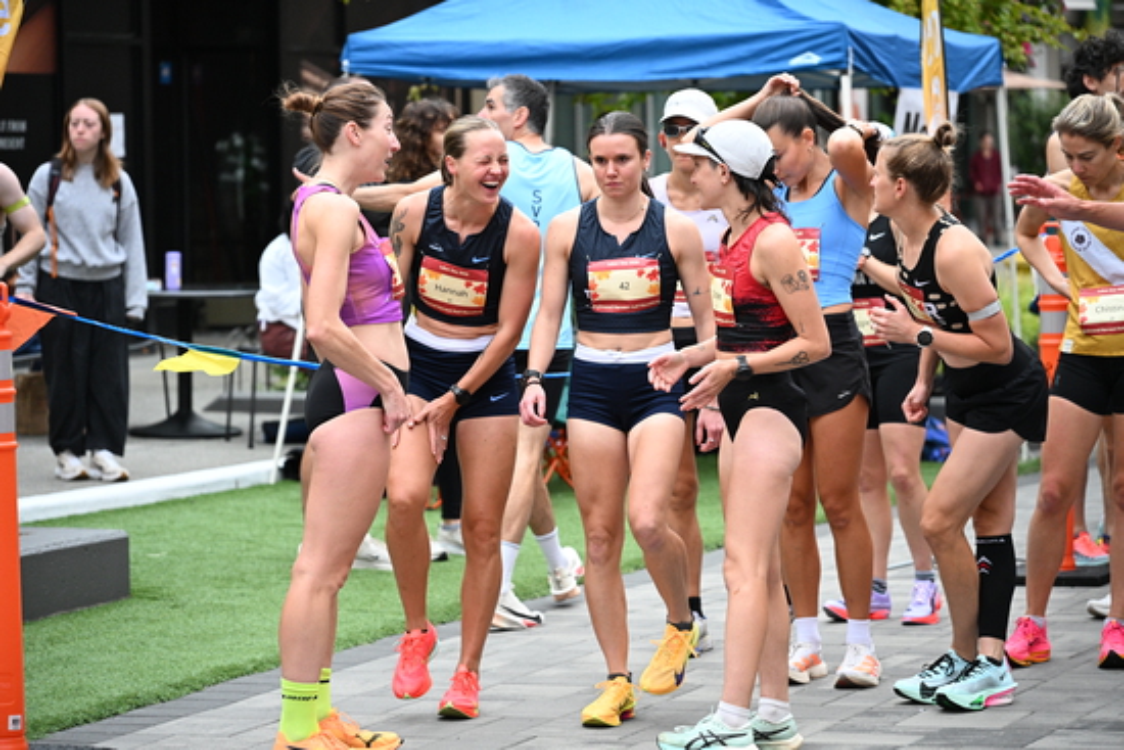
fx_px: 3747
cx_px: 562
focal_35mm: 120
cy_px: 375
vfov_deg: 11.4
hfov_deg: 17.1
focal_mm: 120
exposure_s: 1/640
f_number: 4
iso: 2500
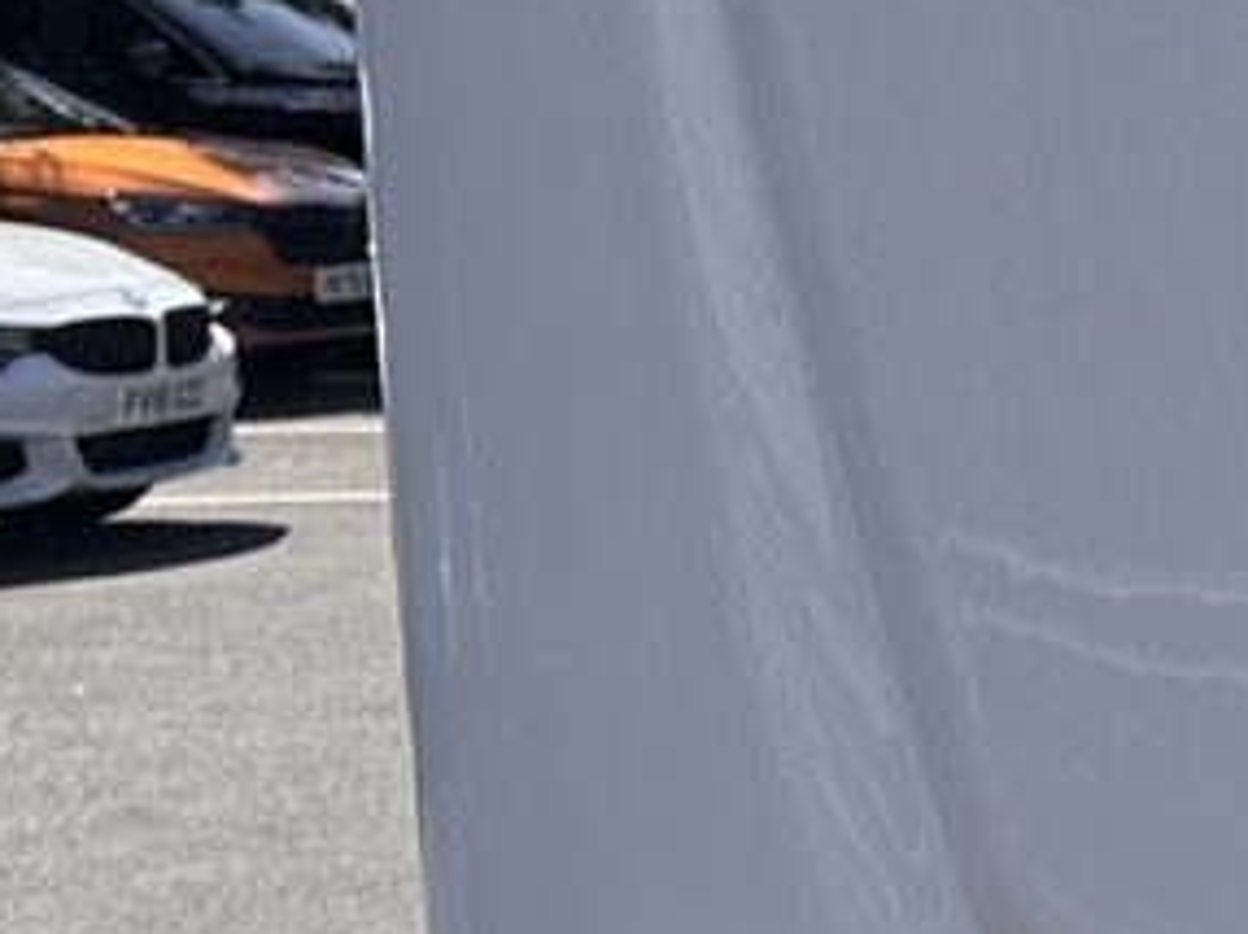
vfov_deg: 8.6
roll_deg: +2.3
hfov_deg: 9.4
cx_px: 3539
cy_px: 537
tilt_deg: -3.0
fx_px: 6196
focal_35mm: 172
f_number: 1.78
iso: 80
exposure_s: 1/4348
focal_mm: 6.86
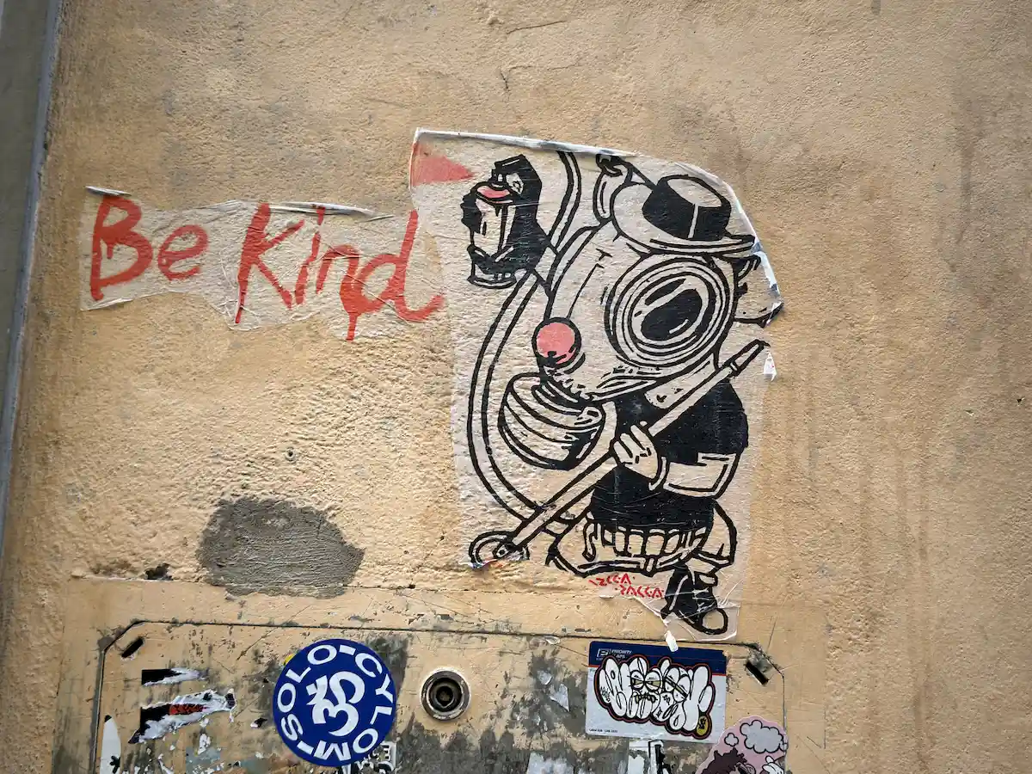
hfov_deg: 47.9
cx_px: 516
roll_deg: -2.1
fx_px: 1163
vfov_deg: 36.8
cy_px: 387
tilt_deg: +8.6
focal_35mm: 39
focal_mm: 6.76
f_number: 1.78
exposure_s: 1/99
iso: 100
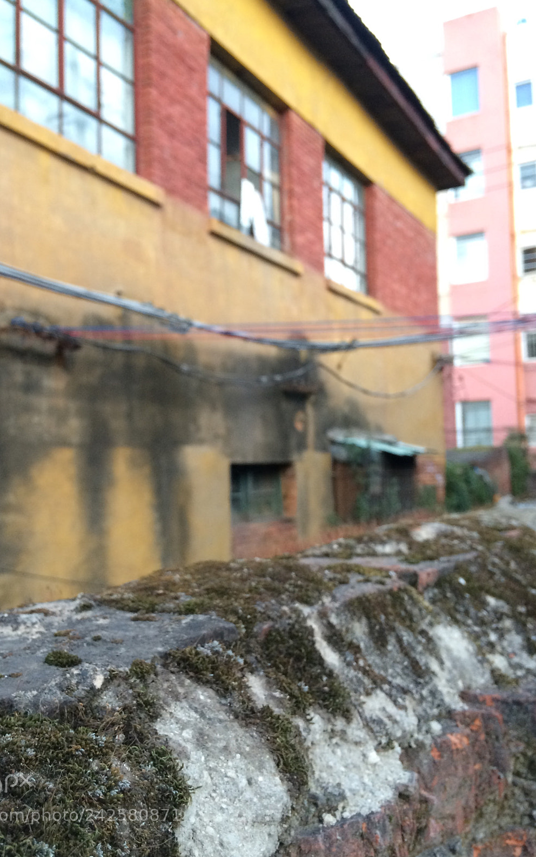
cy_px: 426
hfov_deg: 40.5
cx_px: 222
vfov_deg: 61.2
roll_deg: +0.1
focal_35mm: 31
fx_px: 724
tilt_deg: +3.3
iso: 160
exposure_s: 1/33
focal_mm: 4.15
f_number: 2.2
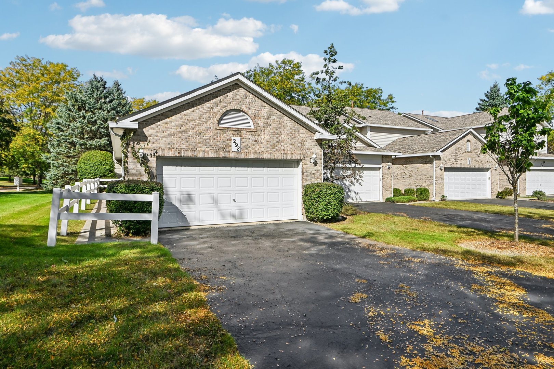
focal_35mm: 22
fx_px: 339
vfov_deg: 57.2
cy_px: 184
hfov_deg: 78.6
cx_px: 277
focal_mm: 22
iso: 400
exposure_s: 1/500
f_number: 13
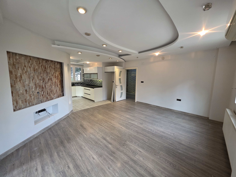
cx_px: 118
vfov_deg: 89.9
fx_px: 89
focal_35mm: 13
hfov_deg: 106.2
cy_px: 88
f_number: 1.9
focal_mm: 2.2
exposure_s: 1/100
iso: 250
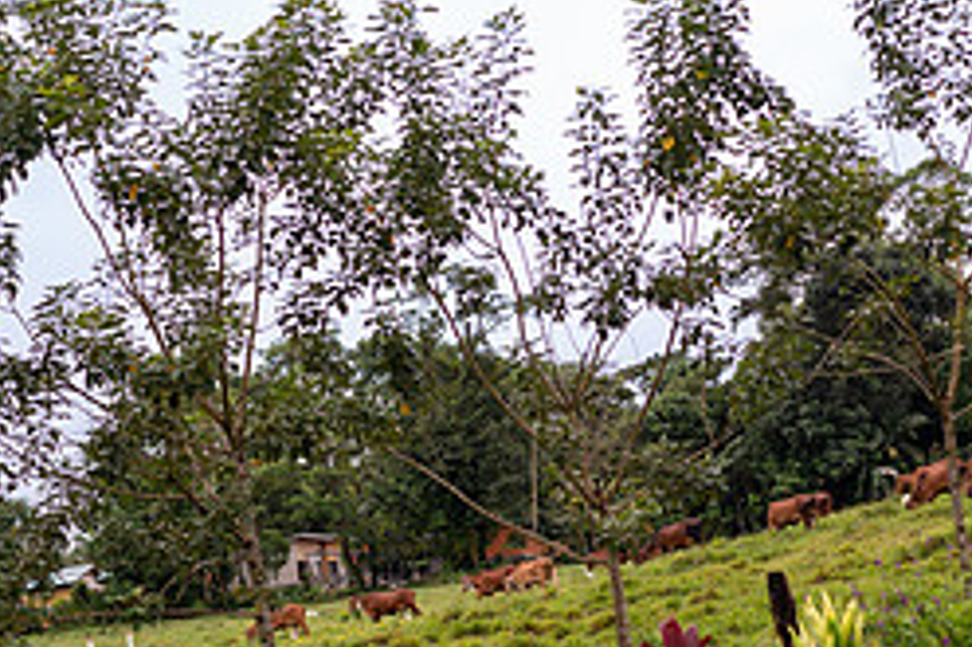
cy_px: 388
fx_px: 3157
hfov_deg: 17.4
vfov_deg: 11.7
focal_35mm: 117
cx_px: 705
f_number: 2.5
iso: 100
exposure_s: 1/500
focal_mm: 50
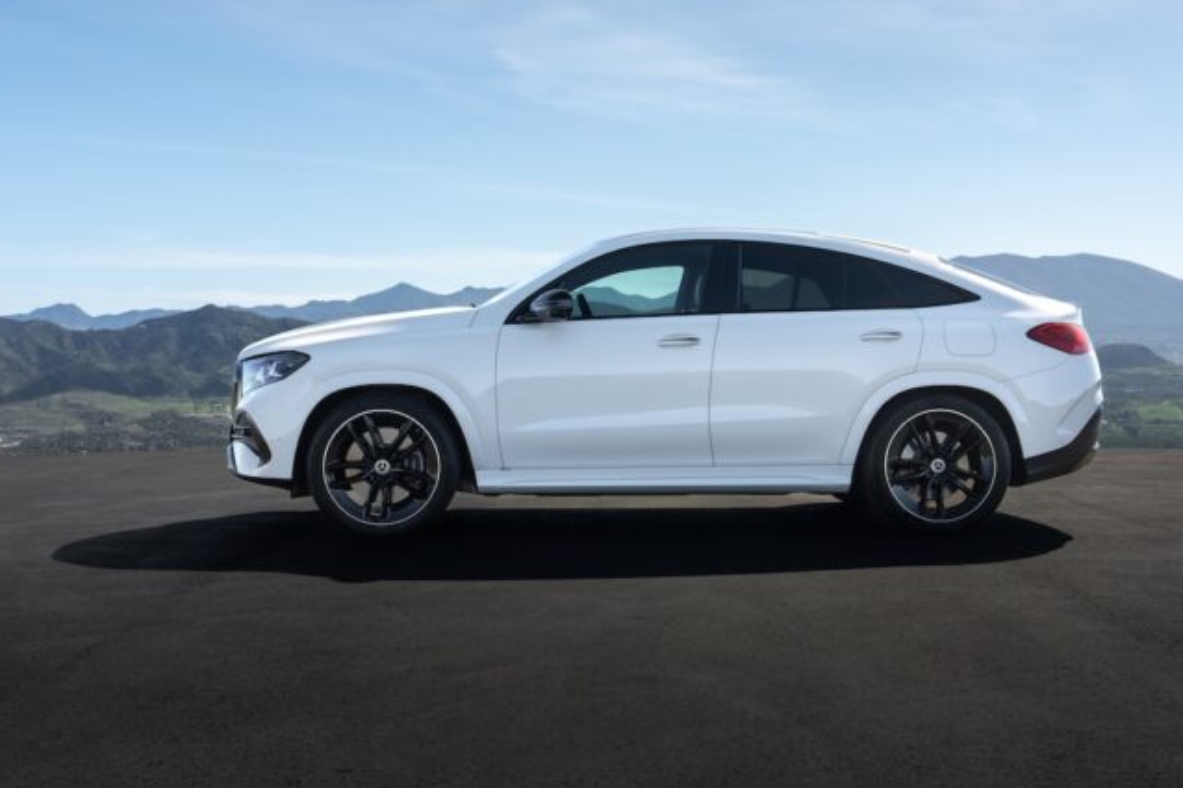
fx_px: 1478
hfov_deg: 43.6
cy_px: 384
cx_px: 655
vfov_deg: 29.8
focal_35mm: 45
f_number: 5.6
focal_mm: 35
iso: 100
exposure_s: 1/320
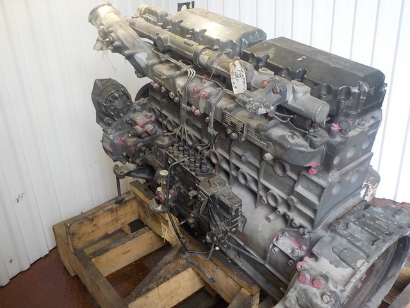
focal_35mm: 30
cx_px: 205
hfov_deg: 60.0
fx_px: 355
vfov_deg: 46.8
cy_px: 154
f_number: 3.3
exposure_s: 1/30
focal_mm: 4.1
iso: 140
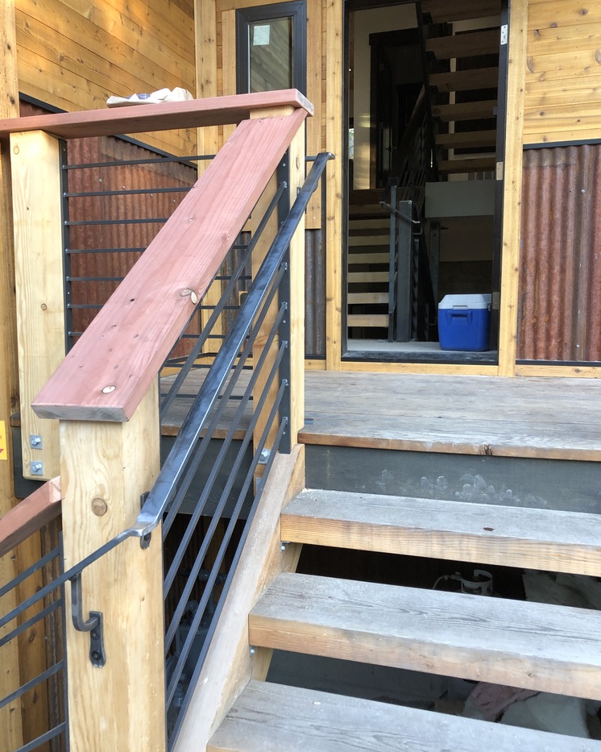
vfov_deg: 58.8
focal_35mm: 30
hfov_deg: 48.5
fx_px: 667
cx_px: 300
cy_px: 371
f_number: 1.8
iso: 40
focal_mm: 4
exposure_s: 1/30
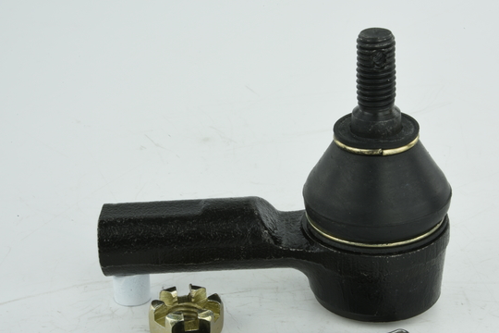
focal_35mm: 80
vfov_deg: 17.0
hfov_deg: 25.3
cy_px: 198
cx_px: 275
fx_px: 1109
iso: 64
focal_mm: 60
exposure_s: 1/2
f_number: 36
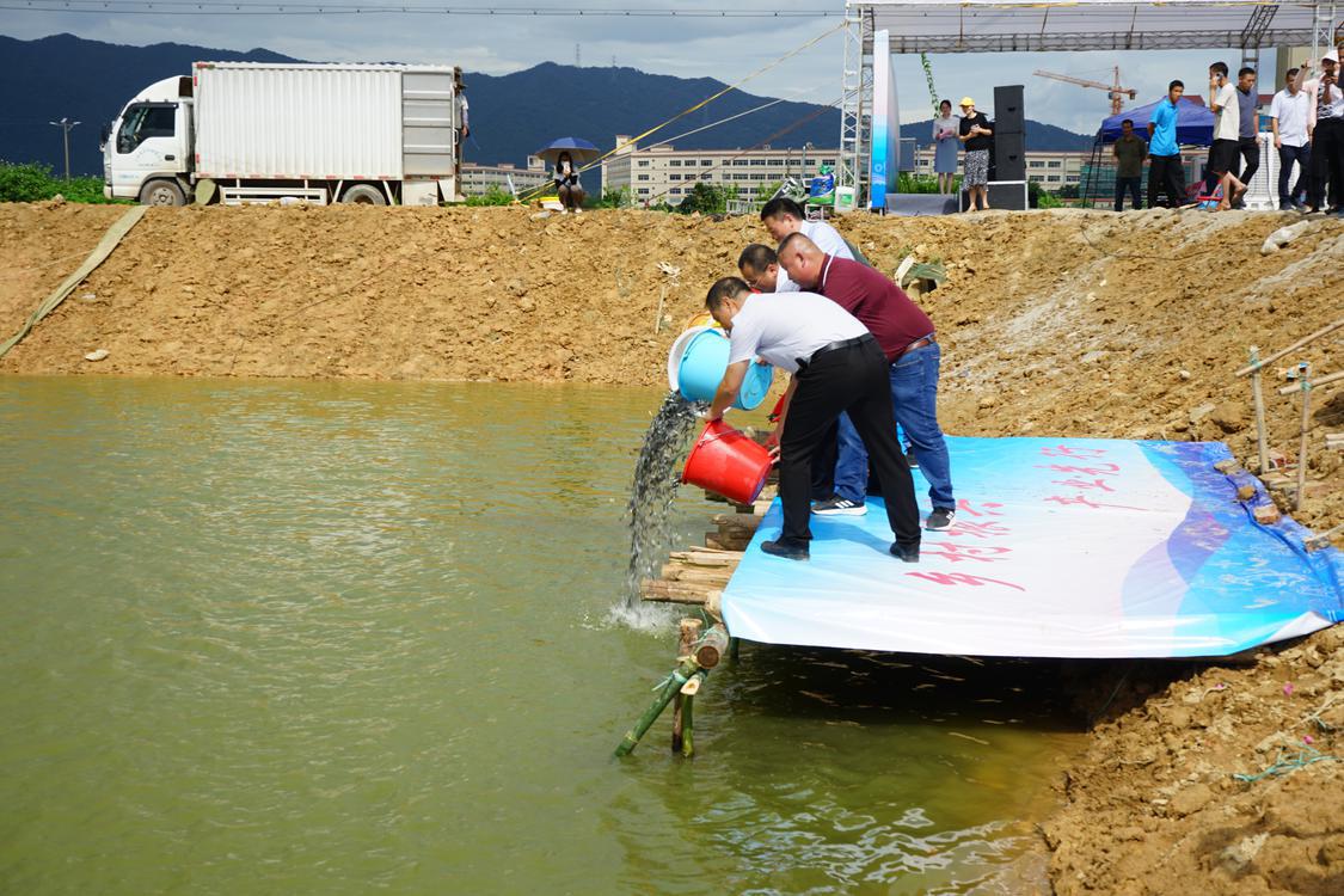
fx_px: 1680
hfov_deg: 43.6
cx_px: 672
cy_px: 448
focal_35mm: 45
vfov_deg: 29.9
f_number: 11
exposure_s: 1/200
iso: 100
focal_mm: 45
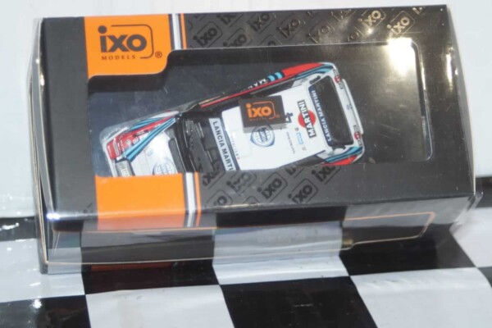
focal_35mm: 105
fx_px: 1435
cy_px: 164
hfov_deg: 19.5
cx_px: 246
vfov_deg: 13.0
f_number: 5.6
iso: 800
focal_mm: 70
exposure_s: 1/60
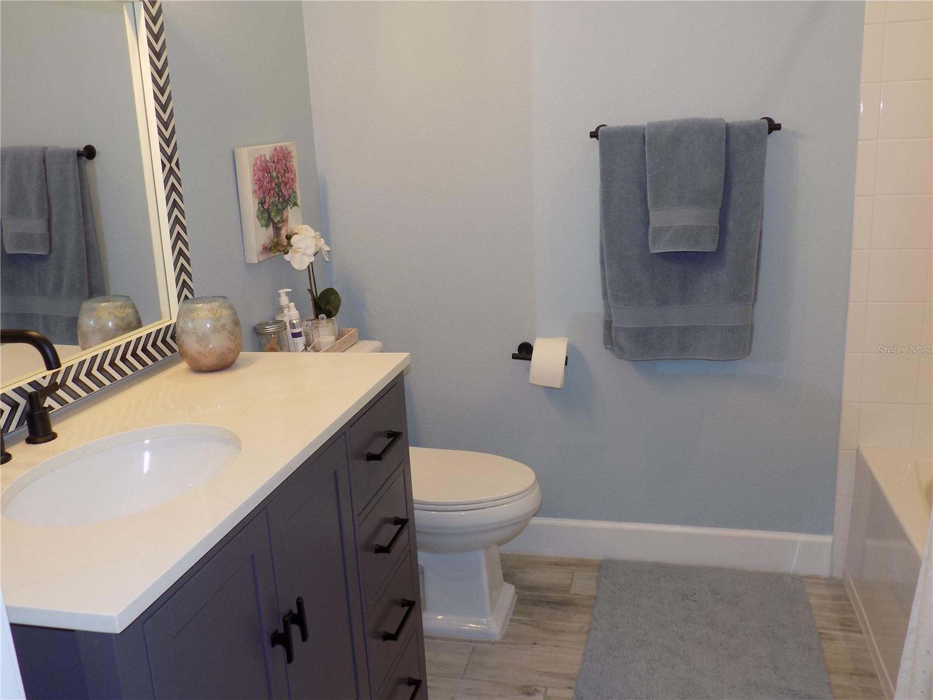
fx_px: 809
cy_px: 350
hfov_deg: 60.0
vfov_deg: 46.8
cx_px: 466
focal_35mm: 30
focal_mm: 5.3
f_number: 3.3
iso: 125
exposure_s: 1/30
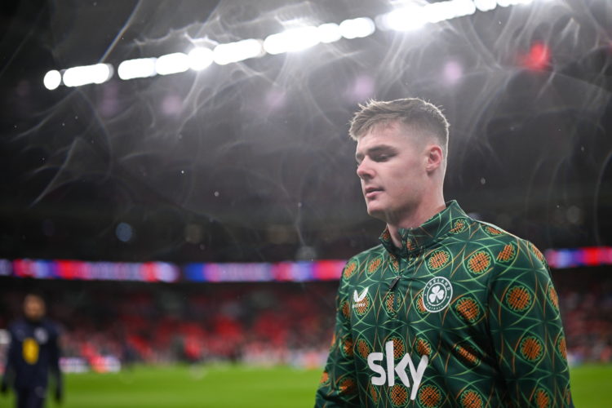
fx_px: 850
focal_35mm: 50
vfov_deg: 27.0
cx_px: 306
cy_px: 204
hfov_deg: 39.6
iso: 500
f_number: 1.2
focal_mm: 50
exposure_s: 1/2500
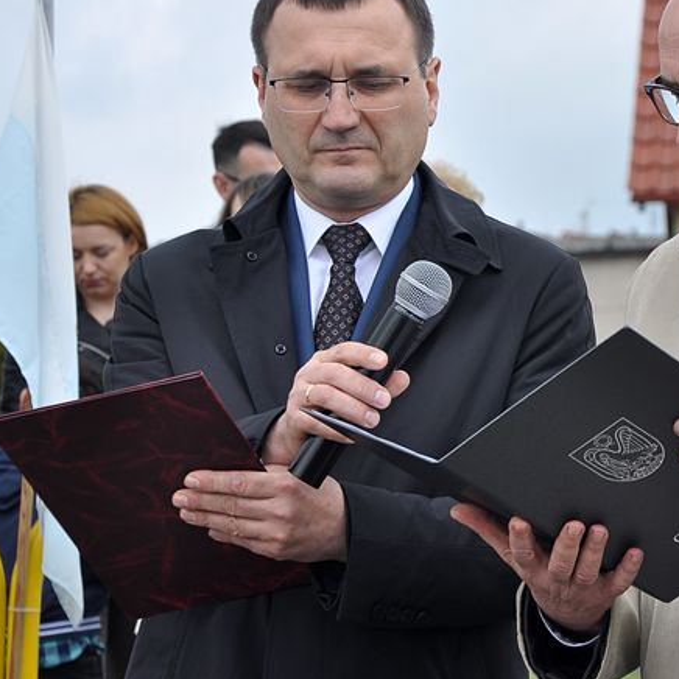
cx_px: 537
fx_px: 3640
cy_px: 253
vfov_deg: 10.7
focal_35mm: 164
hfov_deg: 10.6
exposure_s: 1/500
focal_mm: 66
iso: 320
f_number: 5.6
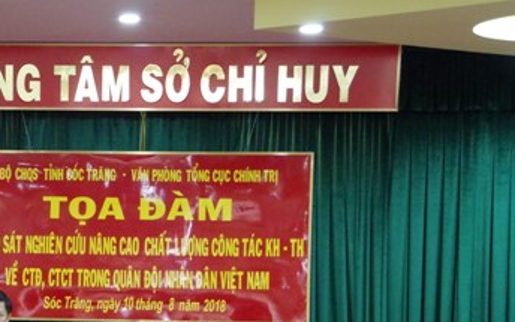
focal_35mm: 110
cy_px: 362
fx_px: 1546
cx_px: 52
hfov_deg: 18.6
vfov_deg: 11.7
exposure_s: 1/30
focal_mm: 31
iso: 3200
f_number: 5.6
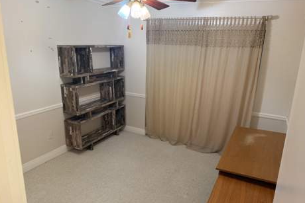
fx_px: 220
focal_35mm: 26
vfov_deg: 49.6
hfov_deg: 69.4
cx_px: 156
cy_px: 101
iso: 200
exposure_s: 1/60
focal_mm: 6.76
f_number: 1.78
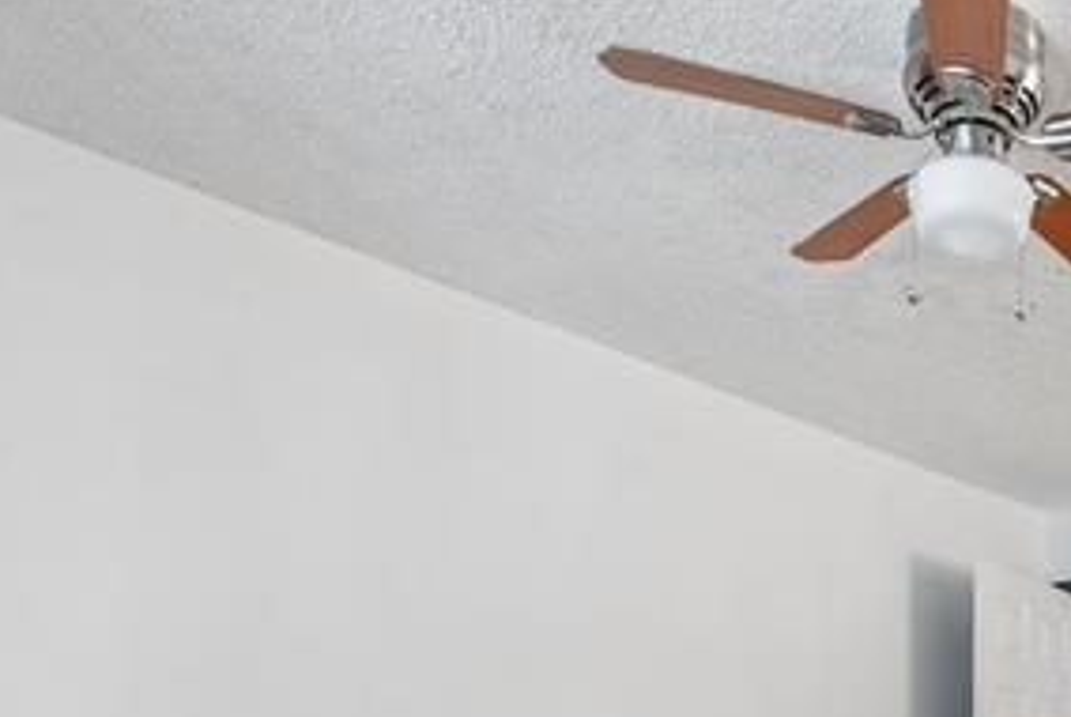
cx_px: 1135
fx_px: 1072
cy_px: 794
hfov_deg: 43.2
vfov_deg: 32.4
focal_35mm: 36
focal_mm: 16
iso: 640
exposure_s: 1/2
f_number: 8
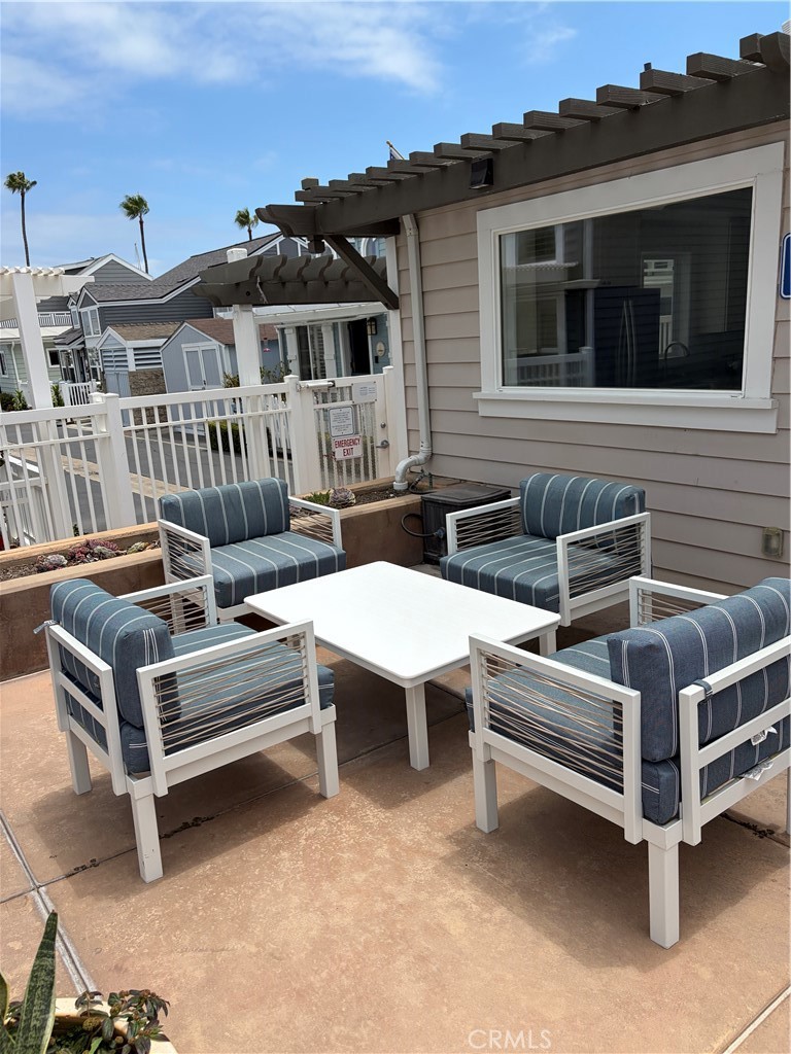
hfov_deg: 53.1
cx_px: 396
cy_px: 527
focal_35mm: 26
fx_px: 792
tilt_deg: -12.9
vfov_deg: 67.3
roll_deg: +4.6
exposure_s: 1/6329
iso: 64
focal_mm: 5.96
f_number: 1.6
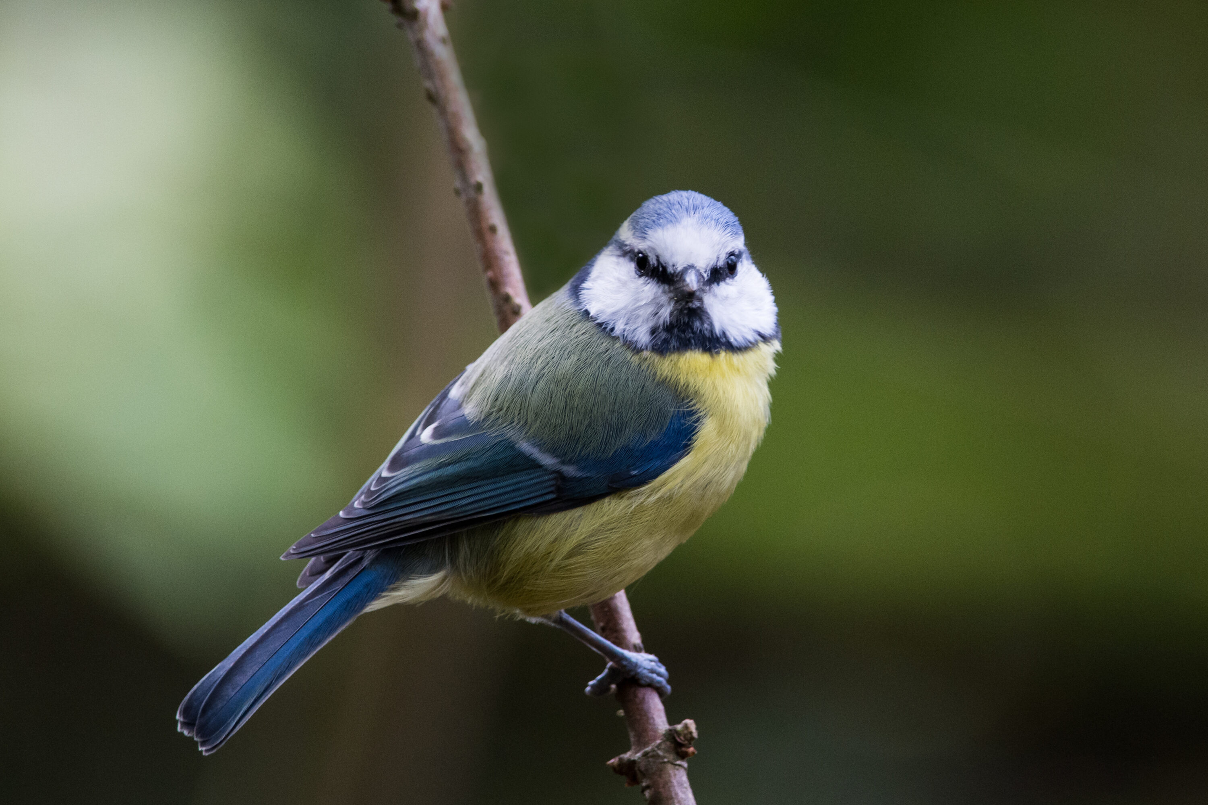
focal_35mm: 630
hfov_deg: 3.3
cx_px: 604
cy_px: 402
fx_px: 21138
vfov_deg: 2.2
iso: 1250
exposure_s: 1/400
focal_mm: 420
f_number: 5.6
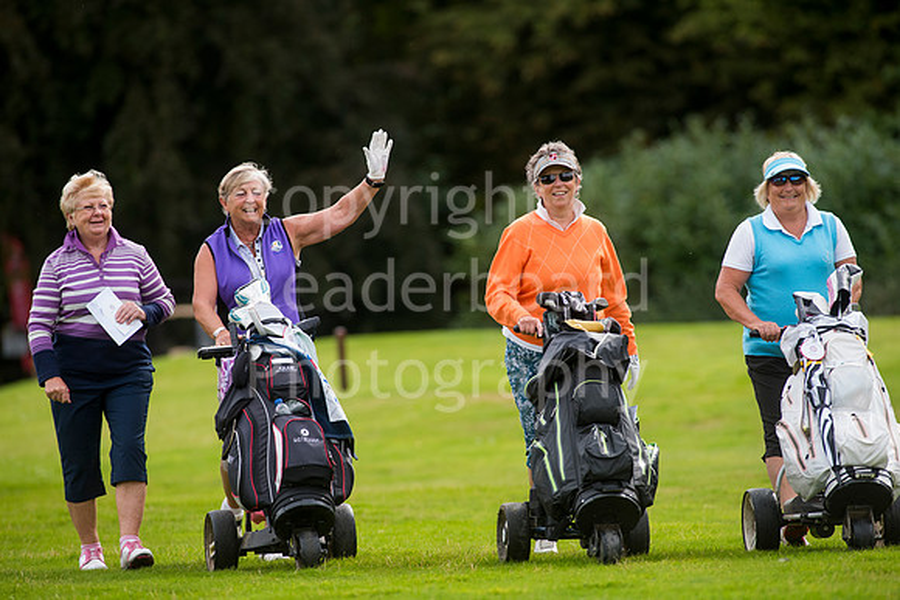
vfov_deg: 4.6
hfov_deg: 6.9
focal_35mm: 300
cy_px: 300
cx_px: 450
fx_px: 7501
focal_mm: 300
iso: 800
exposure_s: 1/1600
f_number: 5.6
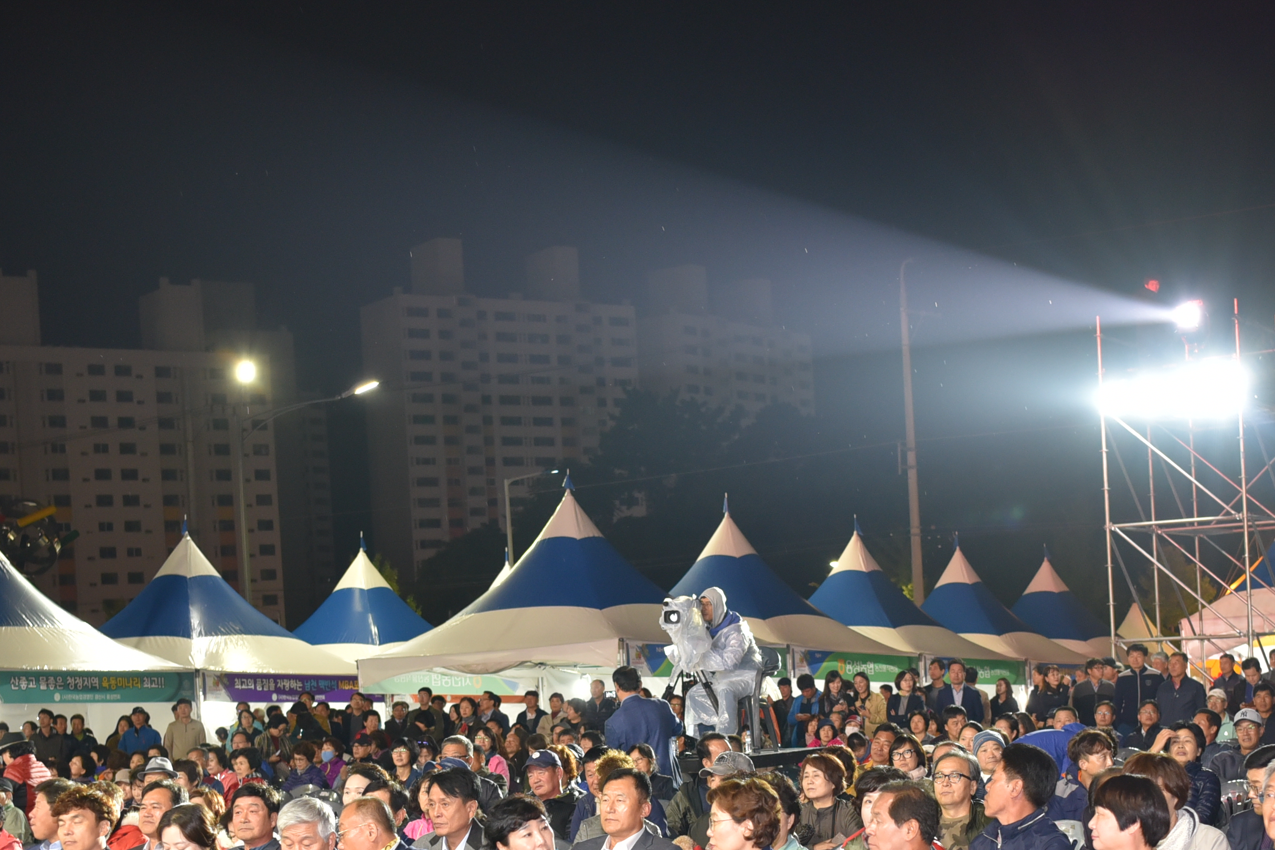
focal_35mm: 65
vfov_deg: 20.6
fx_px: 2302
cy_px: 734
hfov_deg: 30.9
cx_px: 689
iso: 1100
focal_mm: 35
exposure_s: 1/60
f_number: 2.8
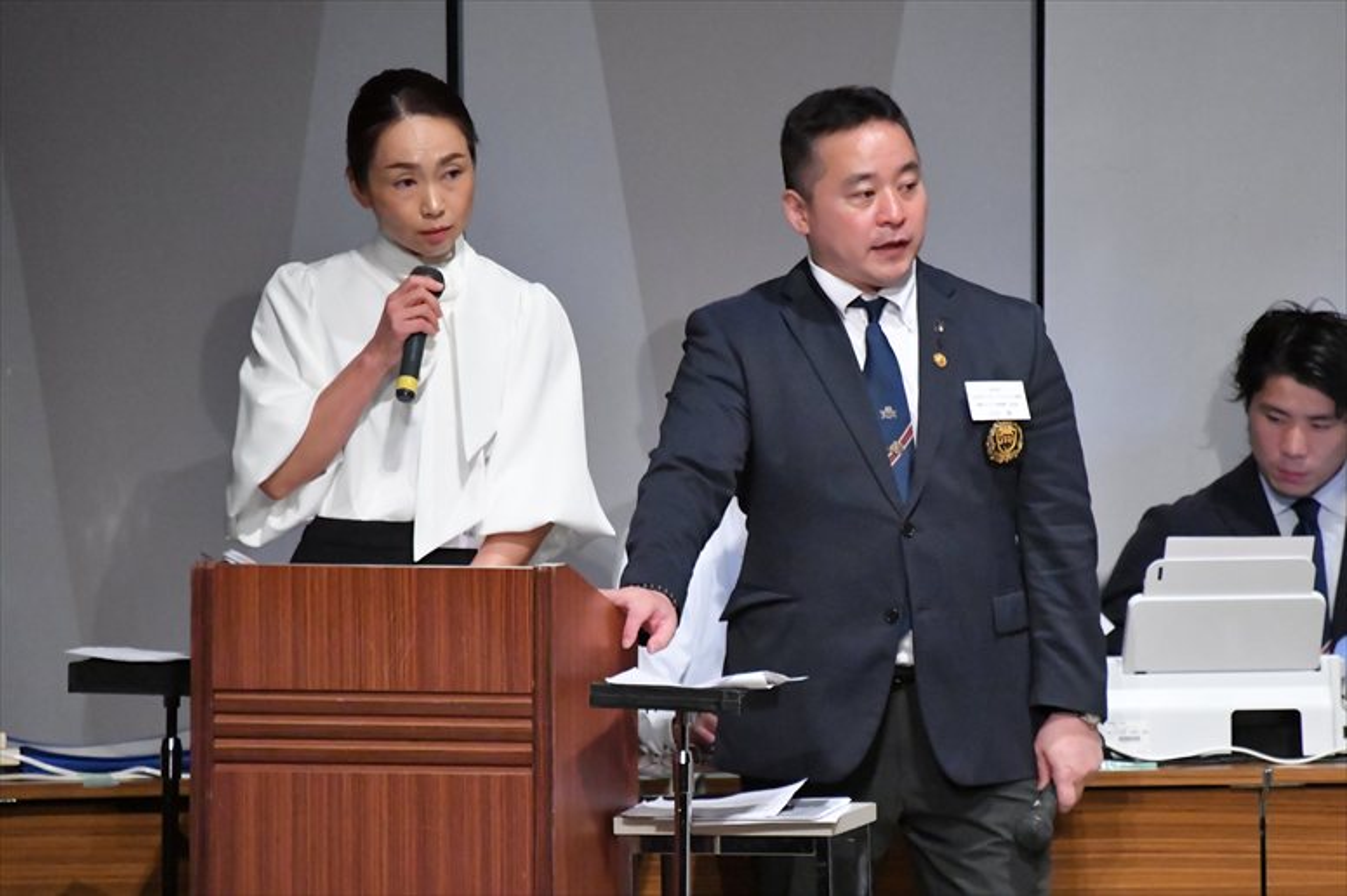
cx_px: 674
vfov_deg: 3.1
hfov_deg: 4.6
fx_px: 16830
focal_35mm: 450
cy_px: 448
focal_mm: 300
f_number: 5.6
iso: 12800
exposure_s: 1/400
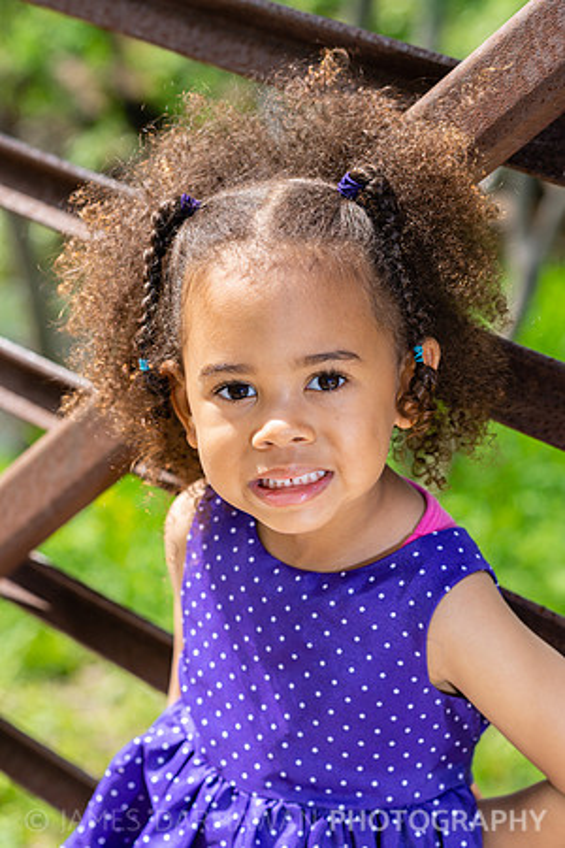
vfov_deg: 23.9
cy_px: 424
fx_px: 2001
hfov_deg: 16.1
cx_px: 282
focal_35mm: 85
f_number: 5
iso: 100
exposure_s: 1/200
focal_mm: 85
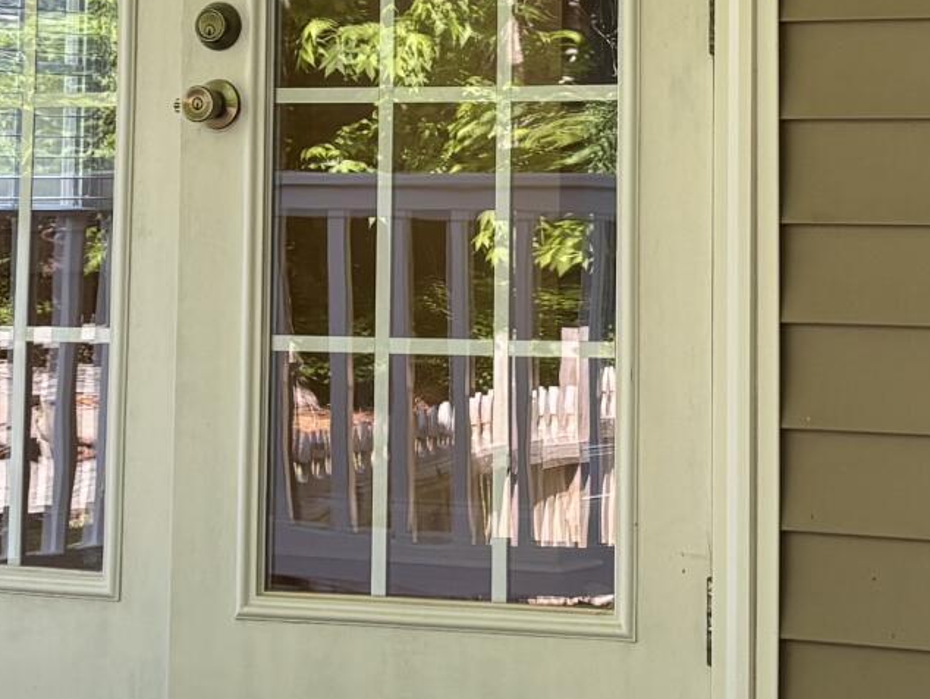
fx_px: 3306
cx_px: 571
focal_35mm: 123
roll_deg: -0.9
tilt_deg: +5.3
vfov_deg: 11.9
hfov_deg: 16.0
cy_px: -35
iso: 40
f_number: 1.6
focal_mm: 5.96
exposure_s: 1/234
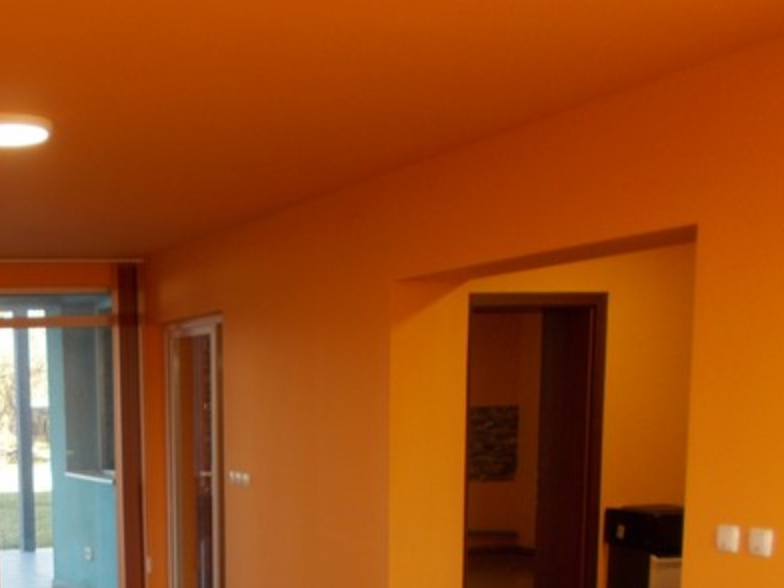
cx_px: 74
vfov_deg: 26.1
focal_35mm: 53
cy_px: 584
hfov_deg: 34.1
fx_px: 1200
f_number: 3.2
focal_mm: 4.6
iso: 80
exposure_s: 1/40
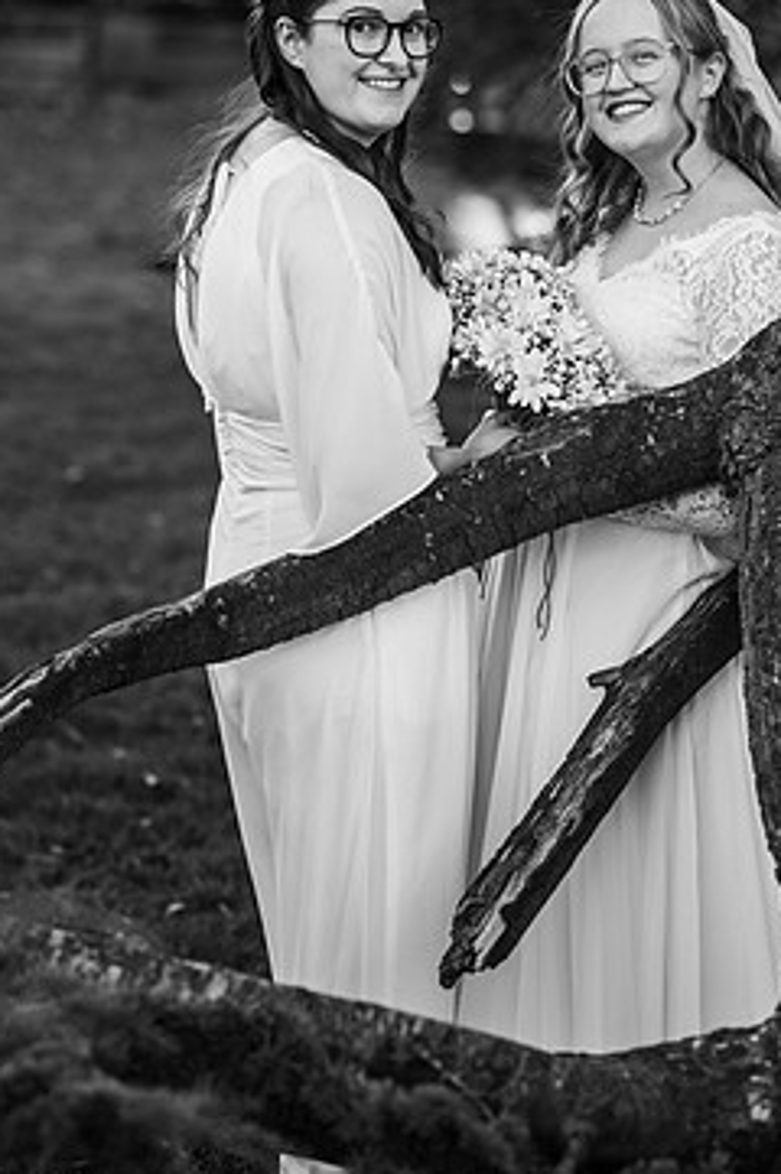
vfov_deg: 19.3
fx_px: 3456
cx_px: 444
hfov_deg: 12.9
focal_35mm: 106
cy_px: 572
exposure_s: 1/640
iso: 100
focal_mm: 85
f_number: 2.5
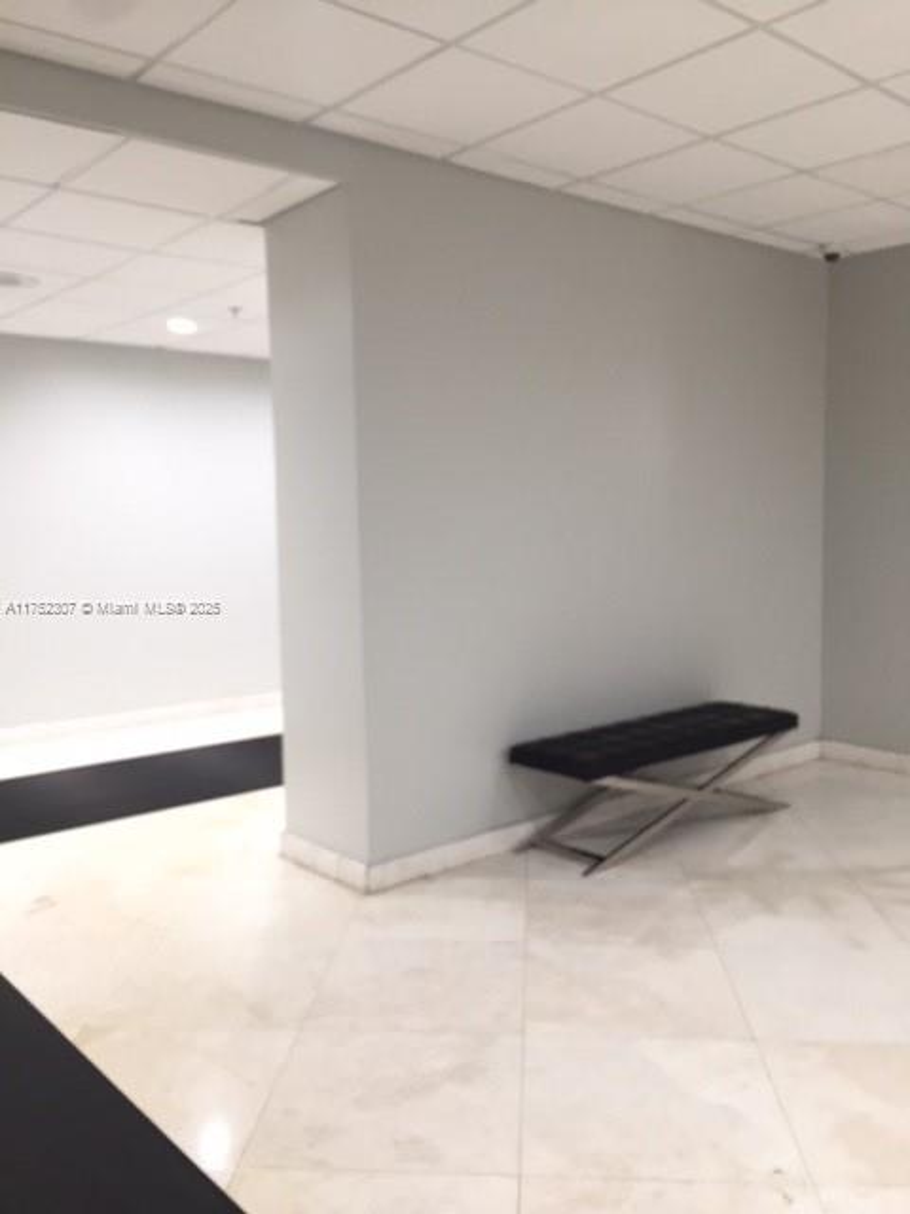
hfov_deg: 48.2
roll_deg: -0.1
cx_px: 455
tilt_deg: -5.2
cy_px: 607
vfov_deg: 61.7
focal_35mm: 29
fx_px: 1016
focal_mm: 4.15
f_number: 2.2
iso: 64
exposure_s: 1/30
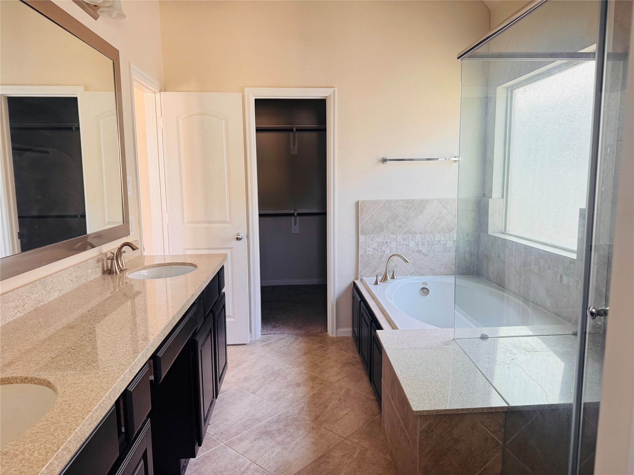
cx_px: 317
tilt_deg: -8.0
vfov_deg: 56.8
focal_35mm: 24
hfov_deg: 71.6
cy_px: 238
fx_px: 440
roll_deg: +1.2
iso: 200
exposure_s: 1/70
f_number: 1.78
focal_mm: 6.76
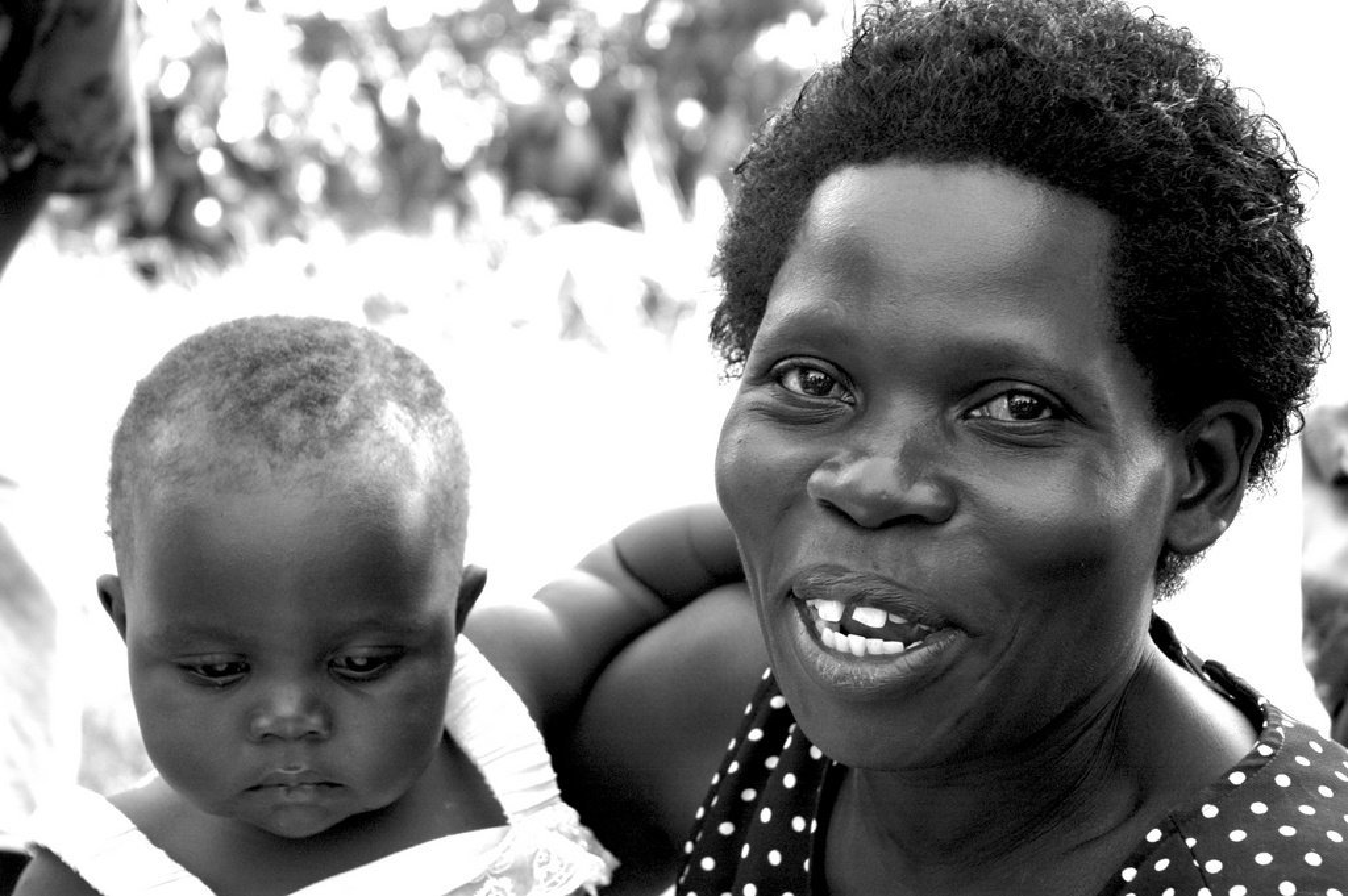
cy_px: 448
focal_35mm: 90
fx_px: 3367
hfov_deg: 22.6
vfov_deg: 15.2
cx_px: 674
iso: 200
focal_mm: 60
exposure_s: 1/125
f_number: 5.6
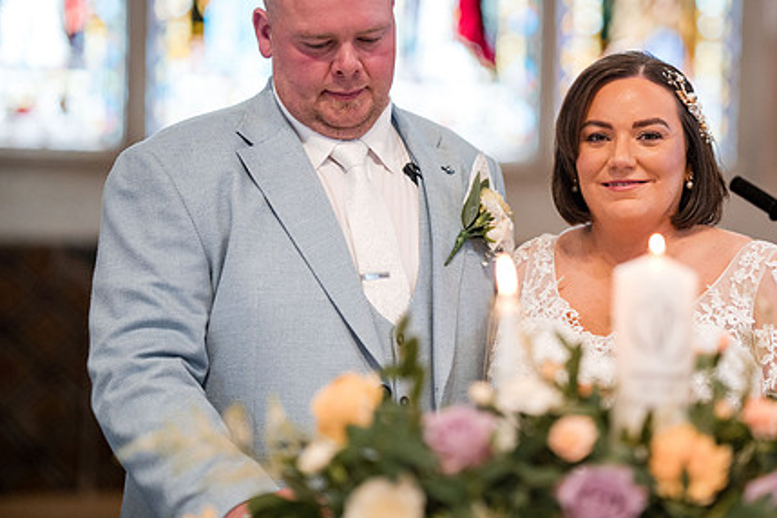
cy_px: 177
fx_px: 2482
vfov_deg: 11.9
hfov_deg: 17.7
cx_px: 520
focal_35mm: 115
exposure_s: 1/500
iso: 1250
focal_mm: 85
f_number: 1.6
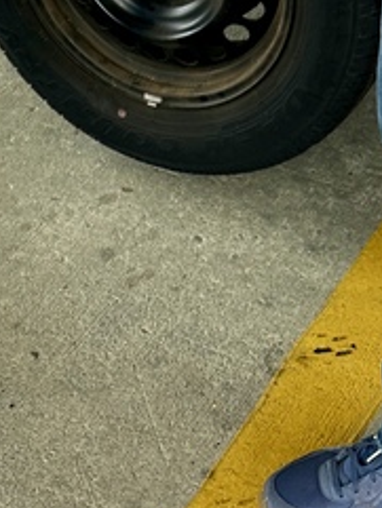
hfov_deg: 14.4
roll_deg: -2.3
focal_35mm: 102
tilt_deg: -20.7
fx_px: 1499
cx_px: 87
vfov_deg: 17.2
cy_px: -274
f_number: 1.78
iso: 64
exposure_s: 1/183
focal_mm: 6.86
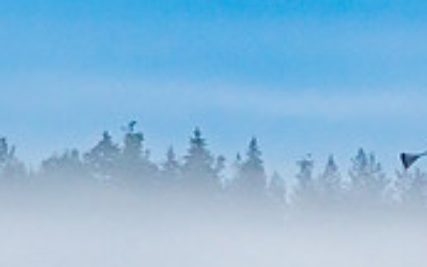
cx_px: 684
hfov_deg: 2.6
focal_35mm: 817
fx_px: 9504
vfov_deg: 1.6
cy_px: 162
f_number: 5.6
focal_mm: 200
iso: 1000
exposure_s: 1/250
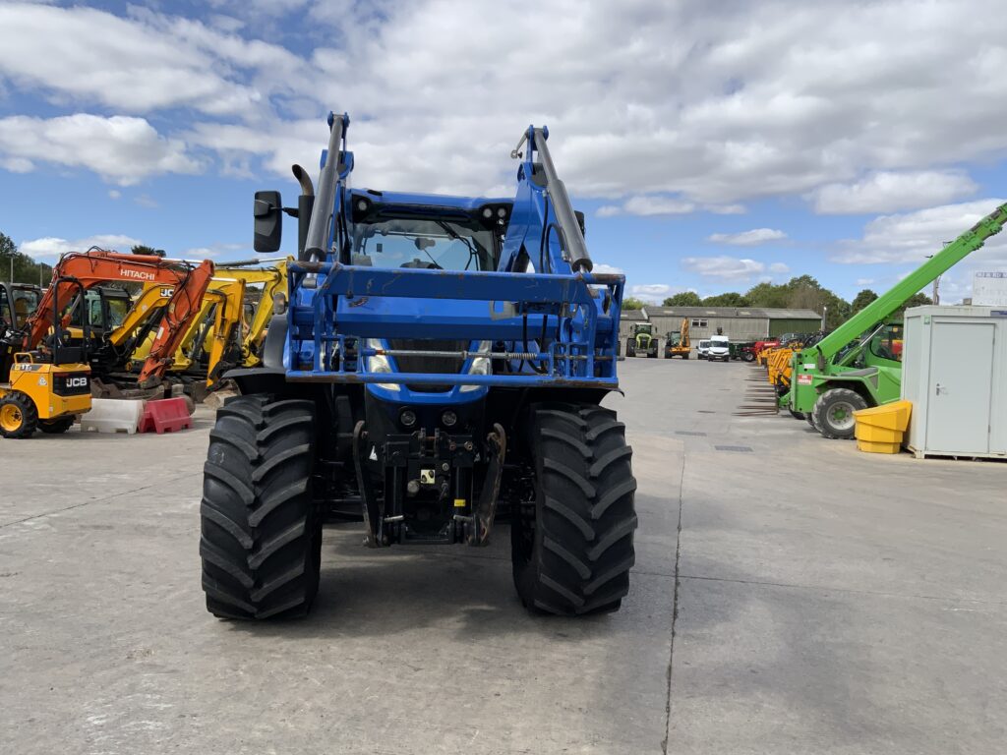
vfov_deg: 48.2
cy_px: 378
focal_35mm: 29
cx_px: 504
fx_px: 844
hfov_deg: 61.7
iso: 16
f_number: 1.8
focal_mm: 3
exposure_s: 1/1984
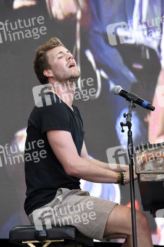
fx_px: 1711
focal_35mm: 250
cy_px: 124
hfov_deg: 5.5
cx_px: 82
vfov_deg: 8.2
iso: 2000
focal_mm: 250
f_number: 7.1
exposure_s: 1/400
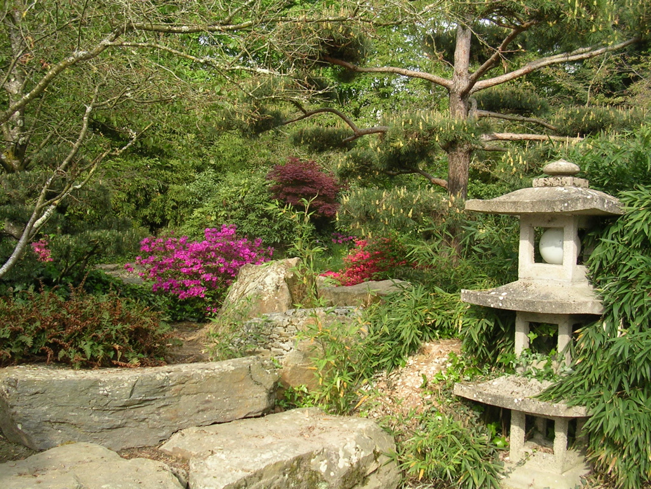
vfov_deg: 37.7
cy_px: 244
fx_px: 715
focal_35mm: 38
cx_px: 326
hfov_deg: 49.0
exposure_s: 1/286
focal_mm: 5.8
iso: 50
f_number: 2.8
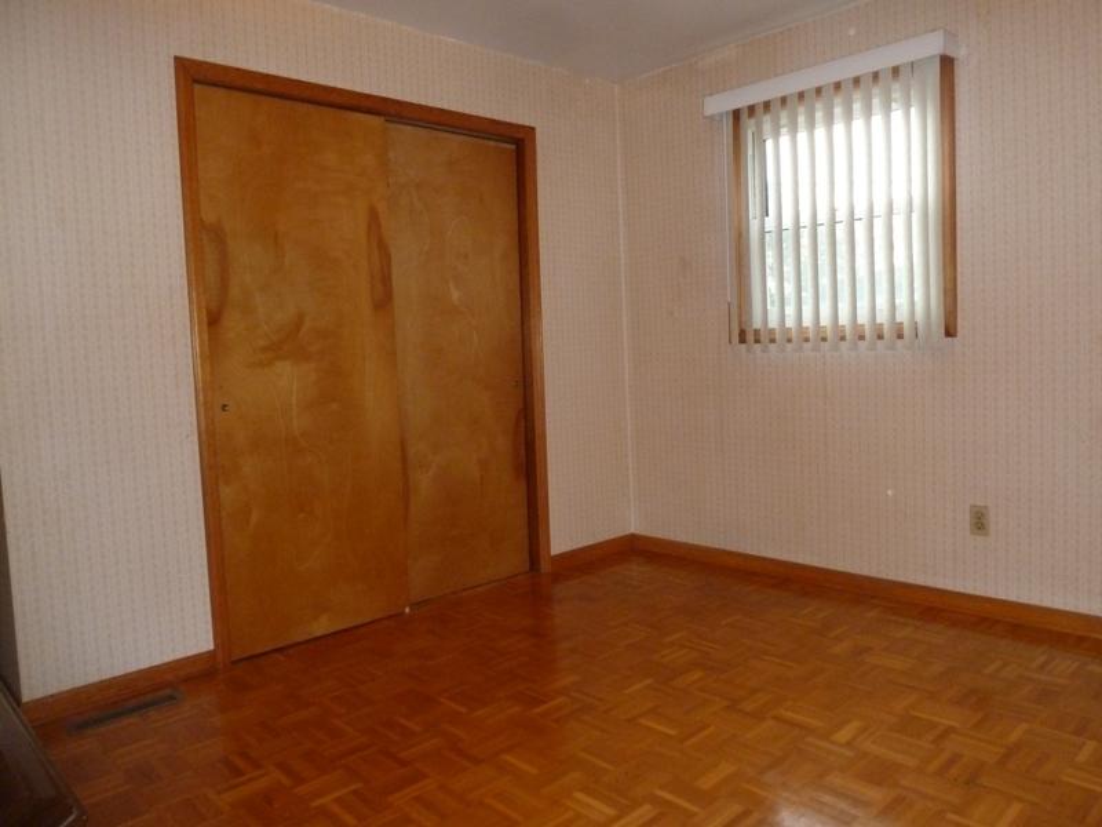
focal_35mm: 25
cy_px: 414
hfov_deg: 69.4
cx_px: 551
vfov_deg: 54.9
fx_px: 796
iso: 400
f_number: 3.3
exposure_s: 1/60
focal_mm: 4.1
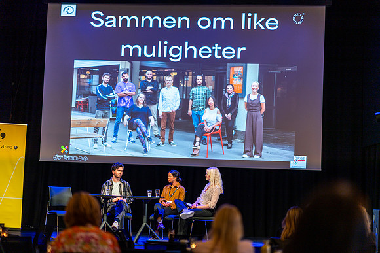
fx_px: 897
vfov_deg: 16.1
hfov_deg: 23.9
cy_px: 126
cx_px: 190
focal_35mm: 85
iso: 200
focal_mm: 85
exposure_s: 1/200
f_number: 1.4
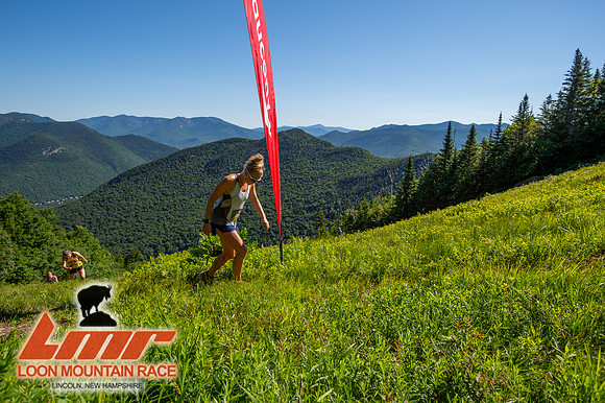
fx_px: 386
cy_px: 202
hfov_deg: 76.1
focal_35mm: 23
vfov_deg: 55.1
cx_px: 302
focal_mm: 23
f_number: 5
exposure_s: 1/640
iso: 100
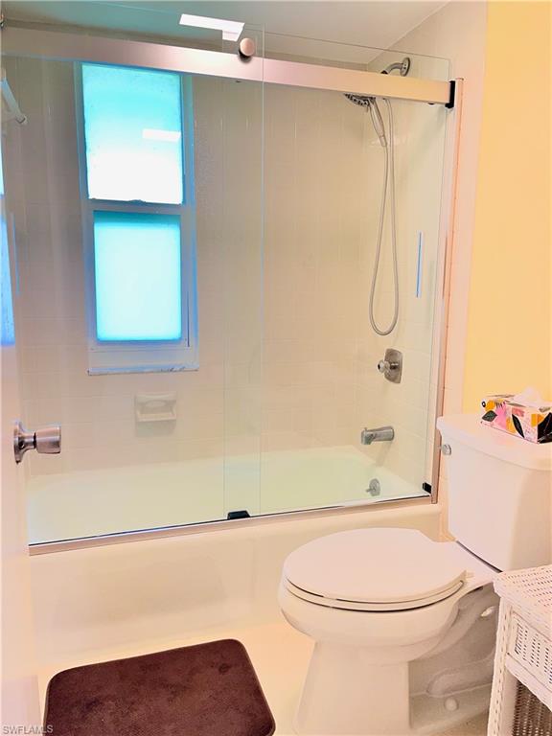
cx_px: 276
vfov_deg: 67.3
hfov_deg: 53.1
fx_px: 553
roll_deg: -1.8
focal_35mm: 26
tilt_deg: -9.4
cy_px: 368
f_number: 1.6
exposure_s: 1/120
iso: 80
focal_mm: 5.1
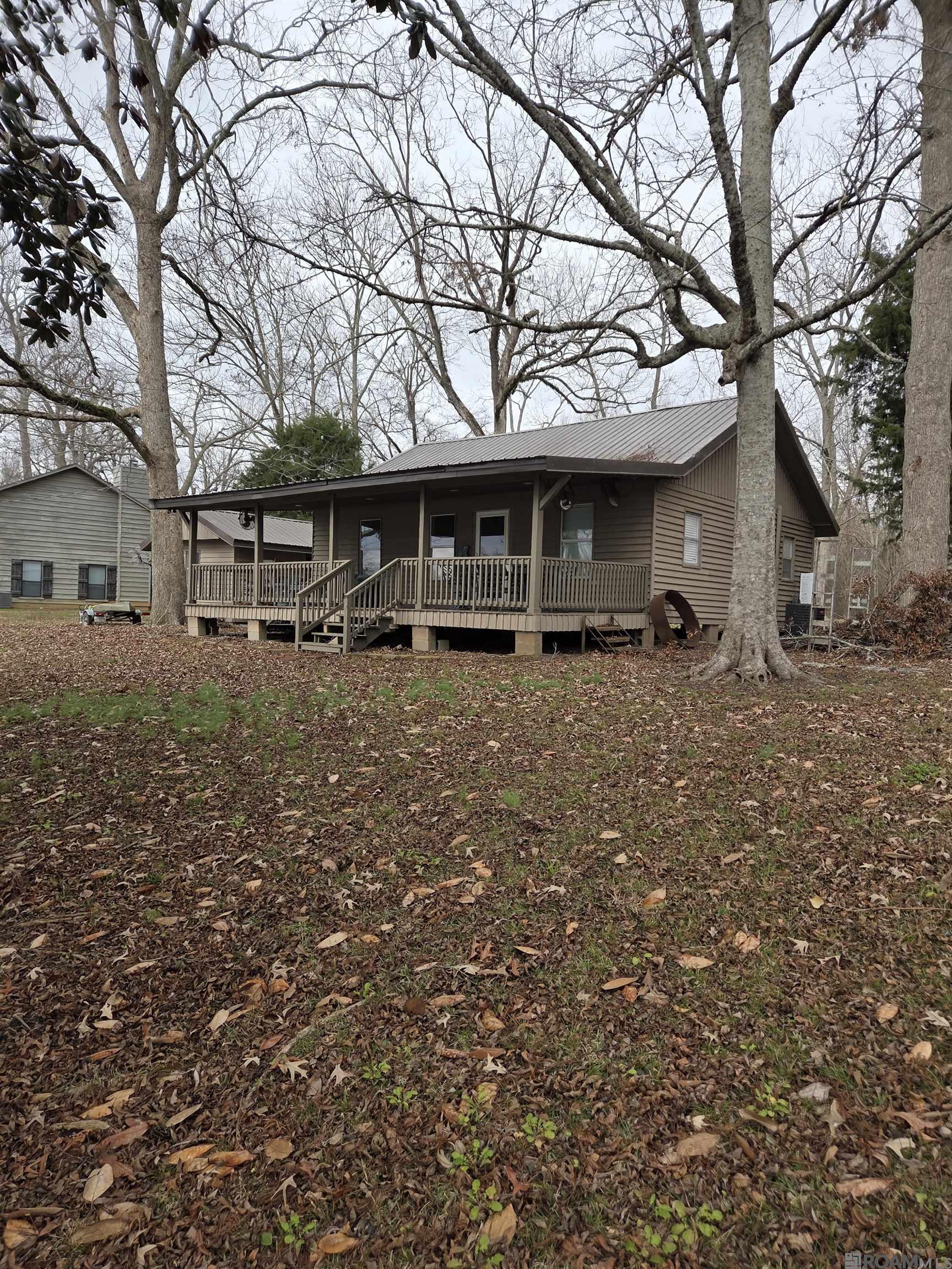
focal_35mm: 23
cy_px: 634
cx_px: 476
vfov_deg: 73.9
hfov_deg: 58.9
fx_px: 843
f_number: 1.8
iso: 80
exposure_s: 1/2607
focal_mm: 5.4
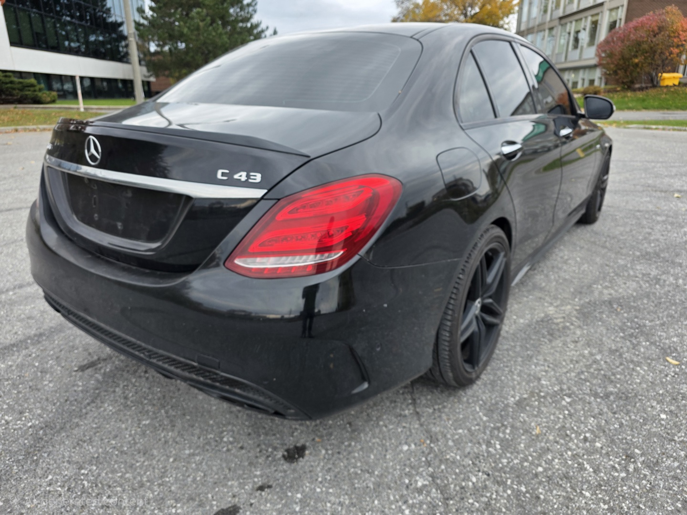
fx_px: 456
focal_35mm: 23
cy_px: 258
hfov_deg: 73.9
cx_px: 344
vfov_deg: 58.9
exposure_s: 1/182
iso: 50
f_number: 1.7
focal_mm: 6.3
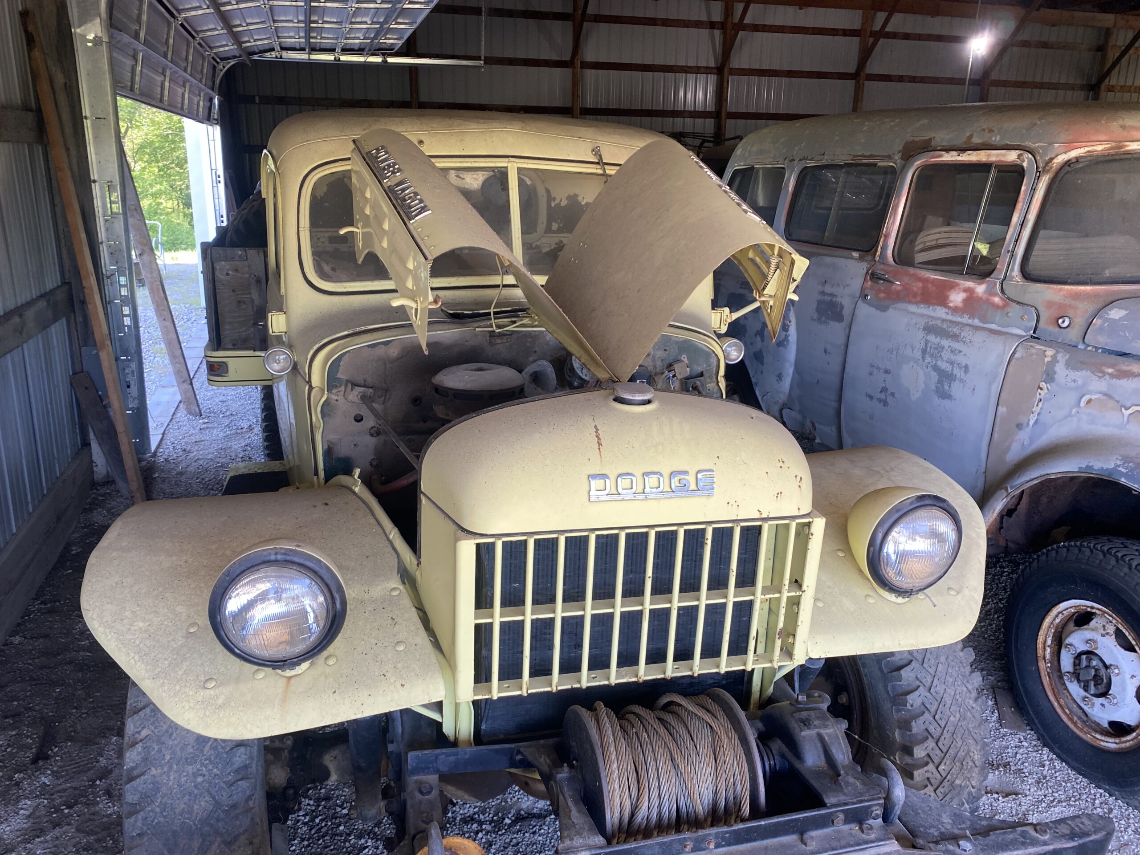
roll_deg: -0.1
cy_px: 428
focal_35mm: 26
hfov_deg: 67.3
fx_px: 856
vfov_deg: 53.1
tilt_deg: -16.9
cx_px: 570
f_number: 1.8
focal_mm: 4.25
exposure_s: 1/120
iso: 80
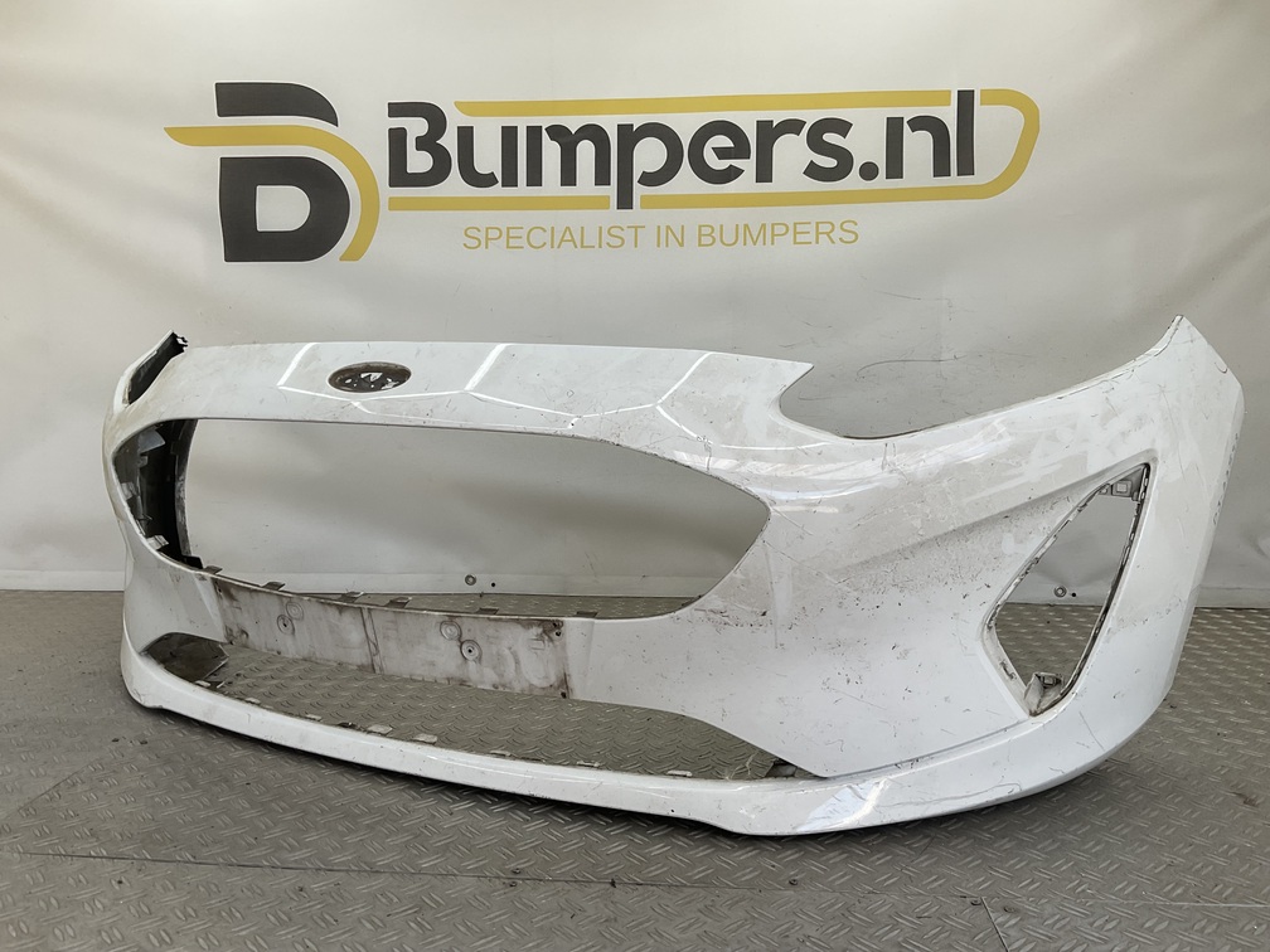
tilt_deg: -8.3
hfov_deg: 61.7
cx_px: 635
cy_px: 476
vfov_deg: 48.2
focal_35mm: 29
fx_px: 1064
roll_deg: -1.8
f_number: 1.8
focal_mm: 3
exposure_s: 1/253
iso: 16
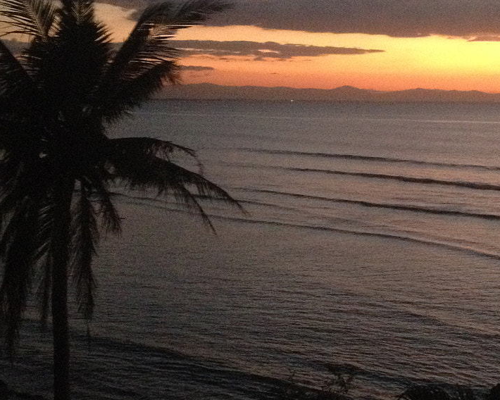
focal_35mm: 77
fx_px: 1139
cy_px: 175
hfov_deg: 24.5
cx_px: 370
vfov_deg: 19.9
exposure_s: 1/15
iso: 500
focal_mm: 4.28
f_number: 2.4
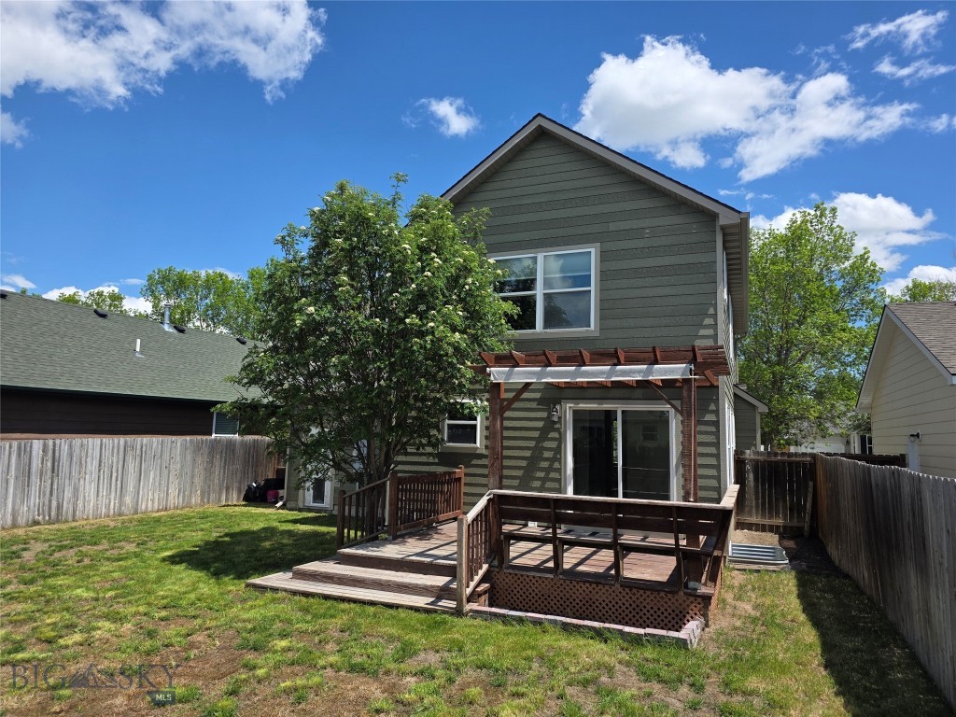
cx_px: 478
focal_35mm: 23
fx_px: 635
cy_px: 358
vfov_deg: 58.9
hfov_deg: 73.9
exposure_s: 1/5608
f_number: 1.7
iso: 80
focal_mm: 6.3
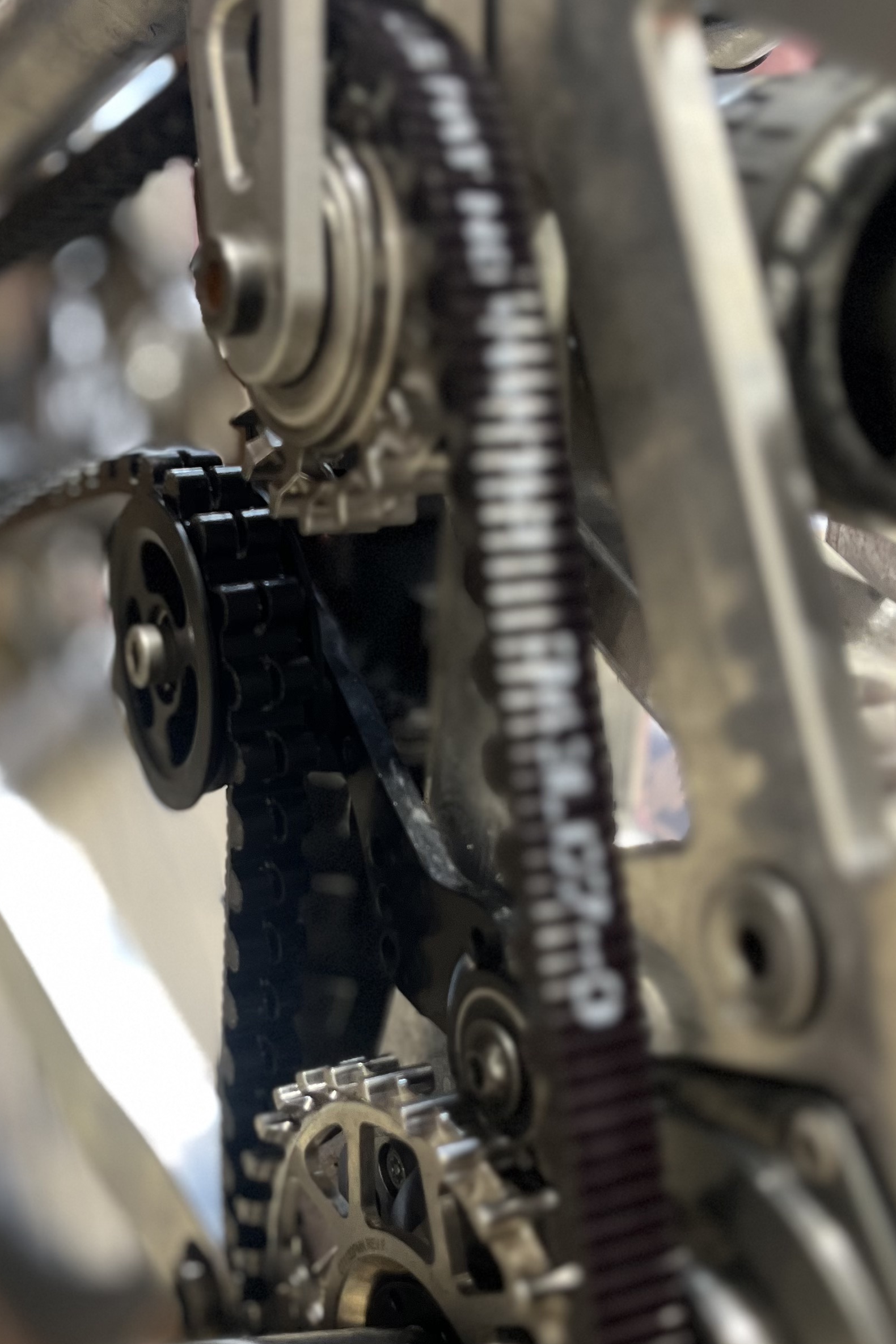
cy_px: 744
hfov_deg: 29.1
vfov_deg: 42.7
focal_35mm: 46
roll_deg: -3.3
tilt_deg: -25.7
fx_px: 1717
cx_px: 308
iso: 160
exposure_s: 1/50
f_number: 1.6
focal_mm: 5.1
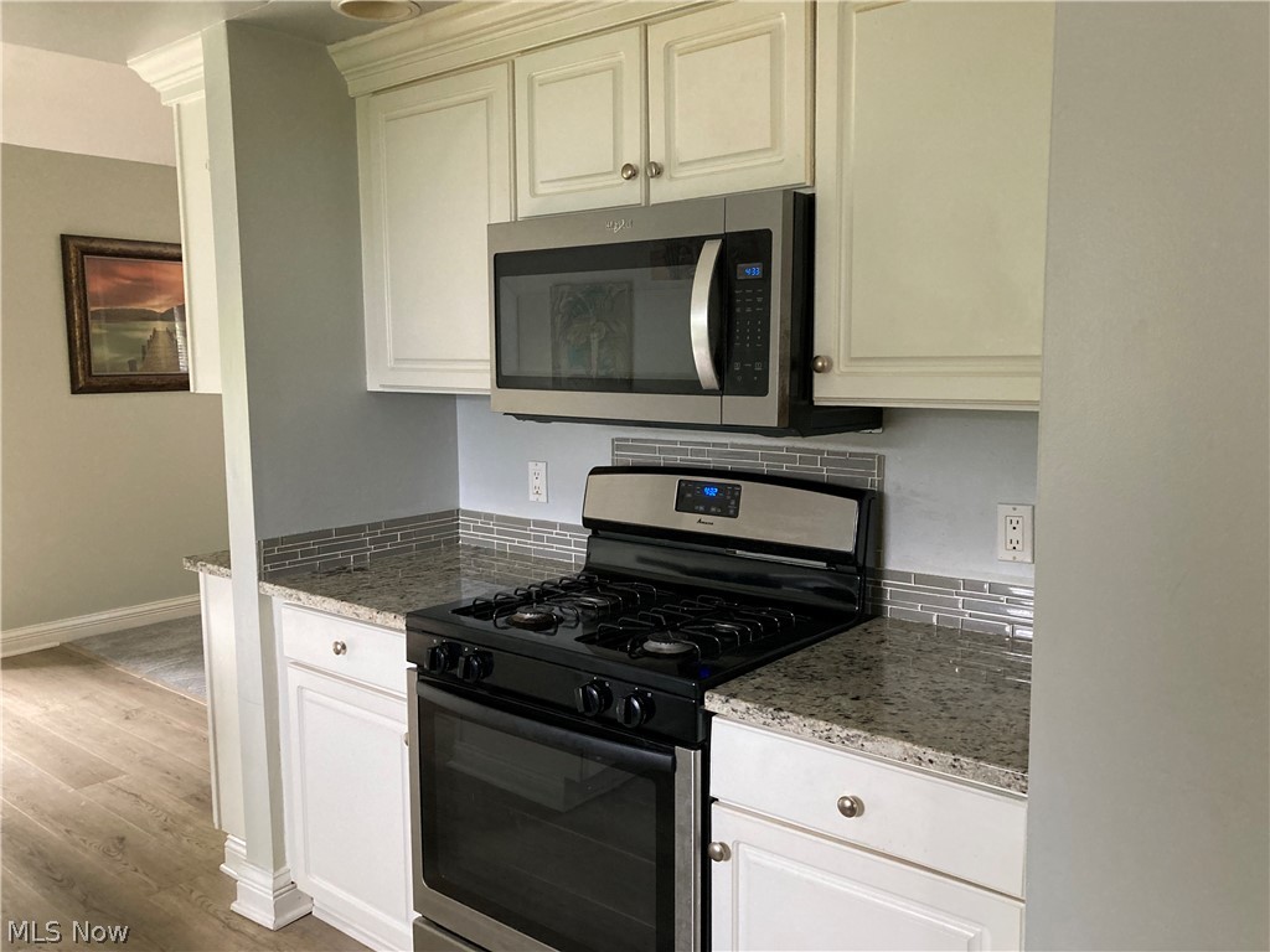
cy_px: 476
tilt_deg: -7.1
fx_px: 1027
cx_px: 635
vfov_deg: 49.7
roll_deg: +0.8
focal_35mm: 28
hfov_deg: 63.4
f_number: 1.8
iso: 250
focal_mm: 3.99
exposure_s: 1/60
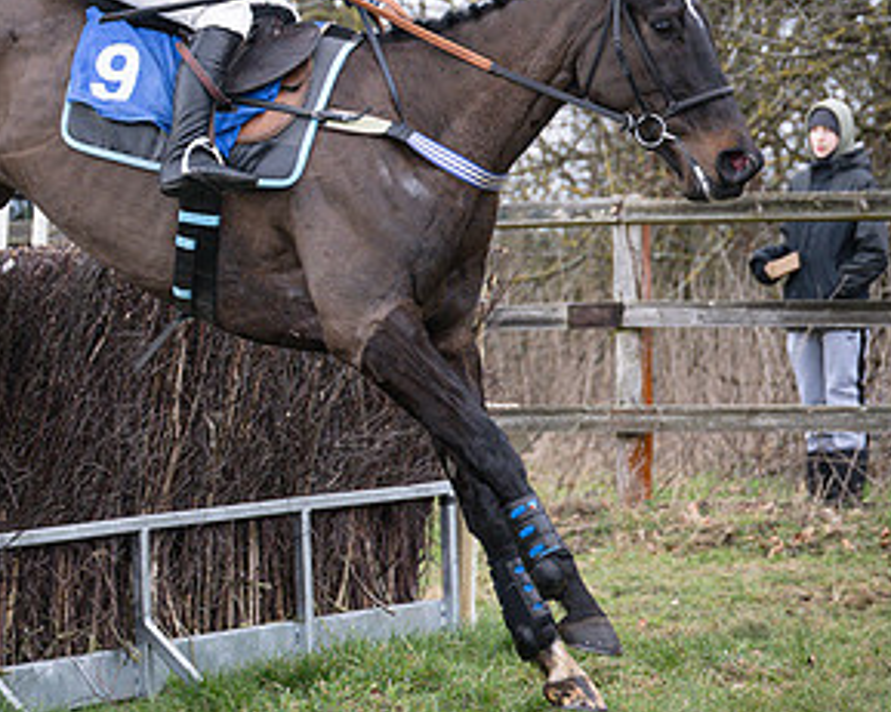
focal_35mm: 211
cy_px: 73
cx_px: 241
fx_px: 5562
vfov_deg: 7.3
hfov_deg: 9.1
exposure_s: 1/1600
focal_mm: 70
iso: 400
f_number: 2.8
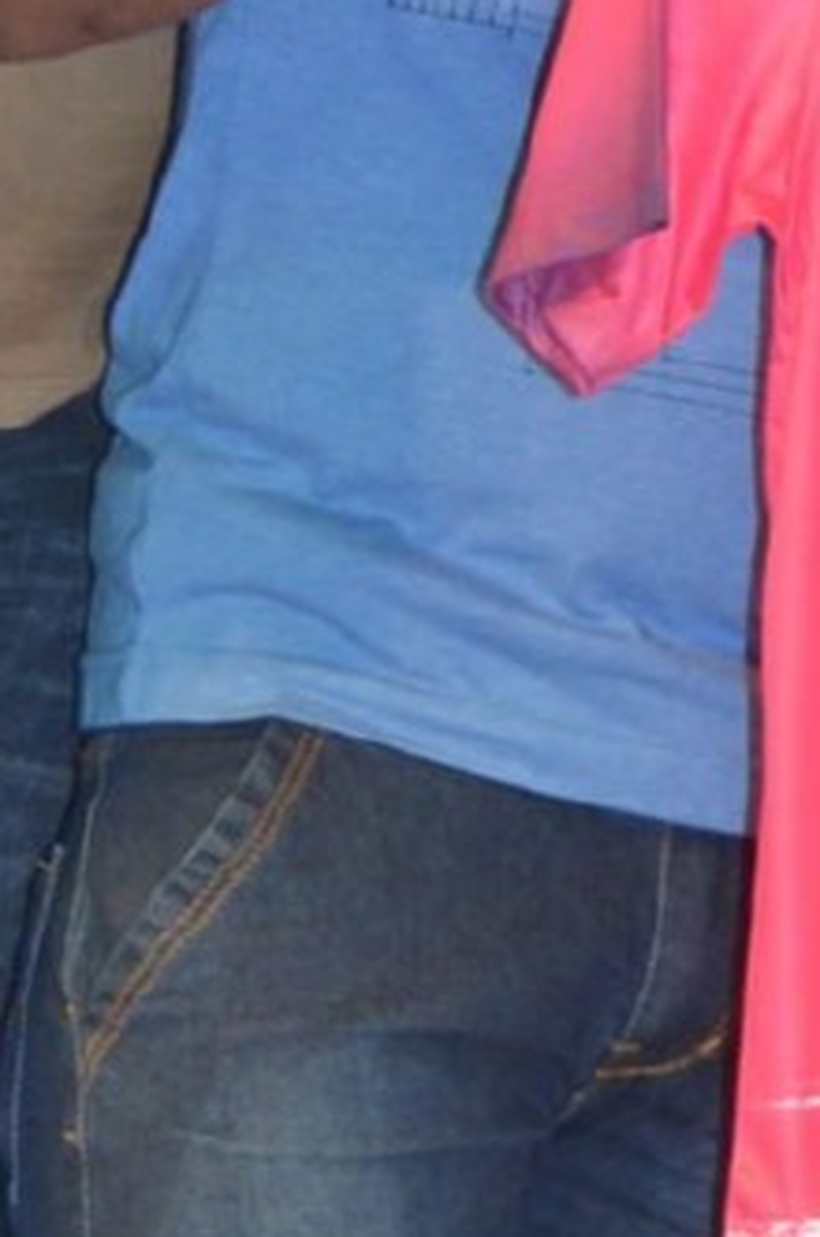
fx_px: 21545
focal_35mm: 628
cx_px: 1446
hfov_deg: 2.2
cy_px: 646
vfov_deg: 3.3
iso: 1250
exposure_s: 1/125
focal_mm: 92
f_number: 9
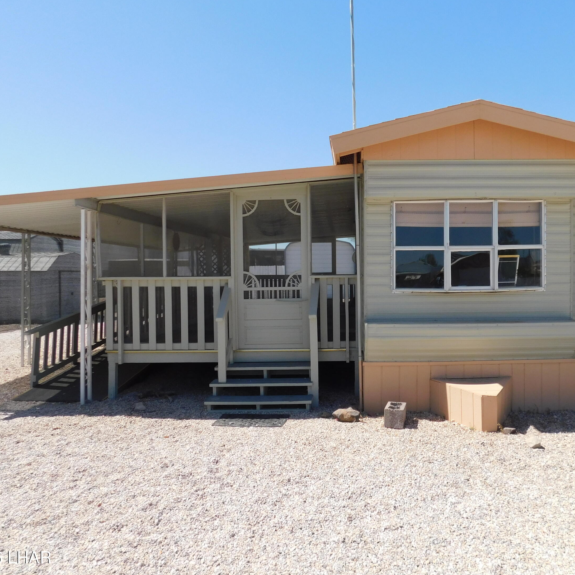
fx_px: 526
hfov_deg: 56.8
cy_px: 288
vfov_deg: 57.3
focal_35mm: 28
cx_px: 348
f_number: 6
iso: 125
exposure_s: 1/400
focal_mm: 4
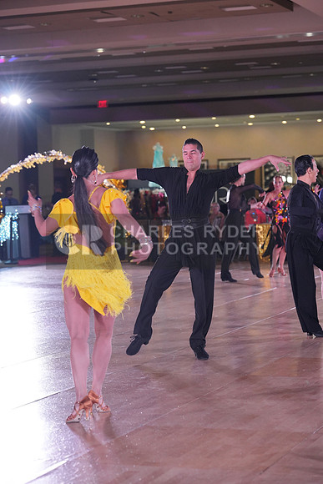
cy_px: 242
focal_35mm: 88
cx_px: 162
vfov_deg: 23.1
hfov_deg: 15.5
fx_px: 1184
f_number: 4
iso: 1600
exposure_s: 1/400
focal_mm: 88
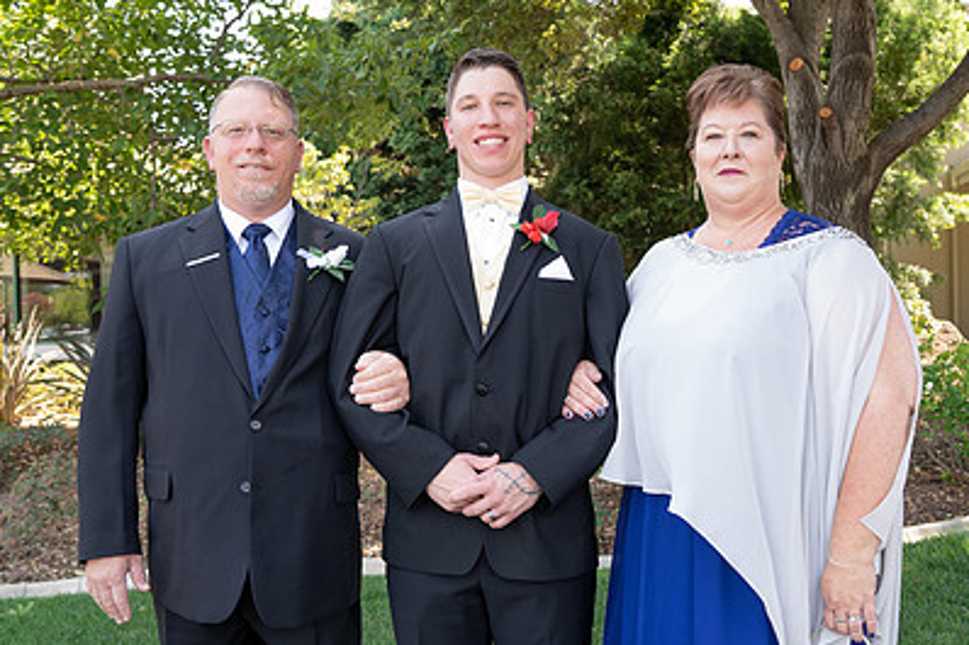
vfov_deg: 37.8
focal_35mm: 35
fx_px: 942
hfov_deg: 54.3
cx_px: 543
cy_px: 359
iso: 400
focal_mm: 24
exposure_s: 1/125
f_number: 4.5
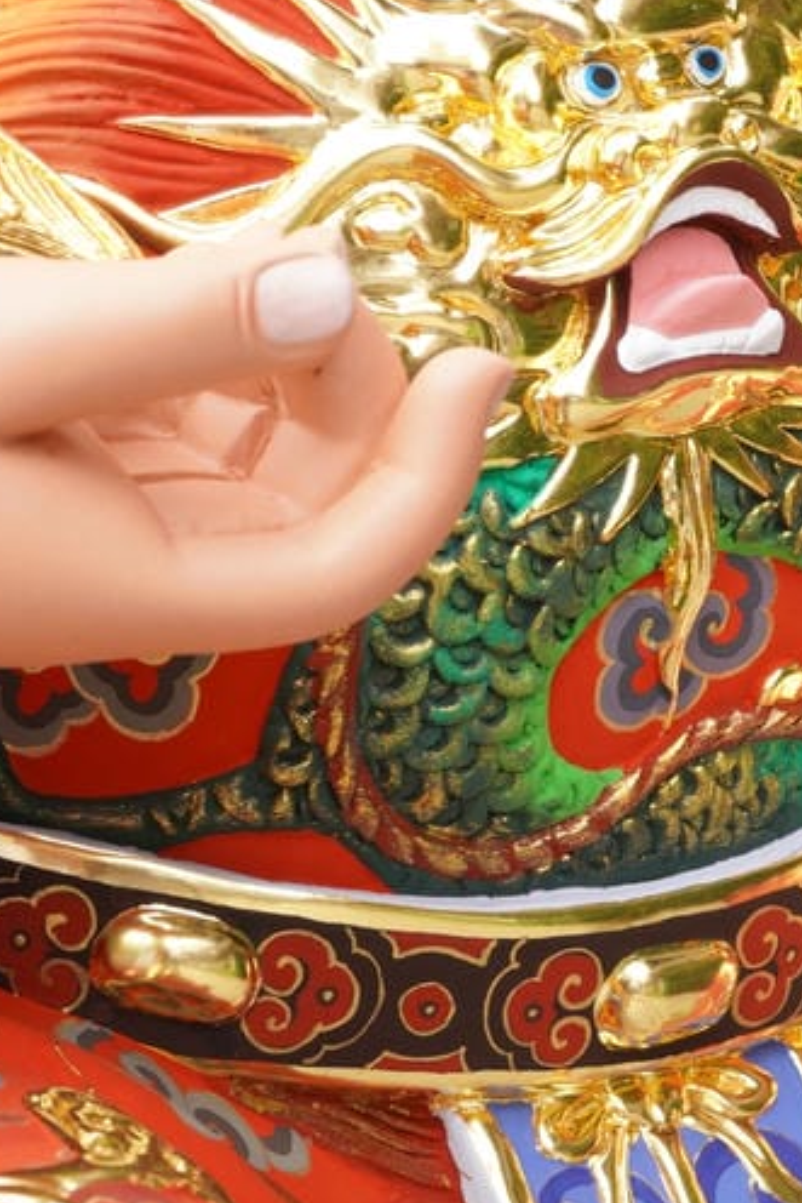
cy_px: 444
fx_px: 4241
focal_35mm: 127
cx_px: 448
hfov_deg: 10.8
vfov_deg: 16.1
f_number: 9
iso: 200
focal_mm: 35
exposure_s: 1/30
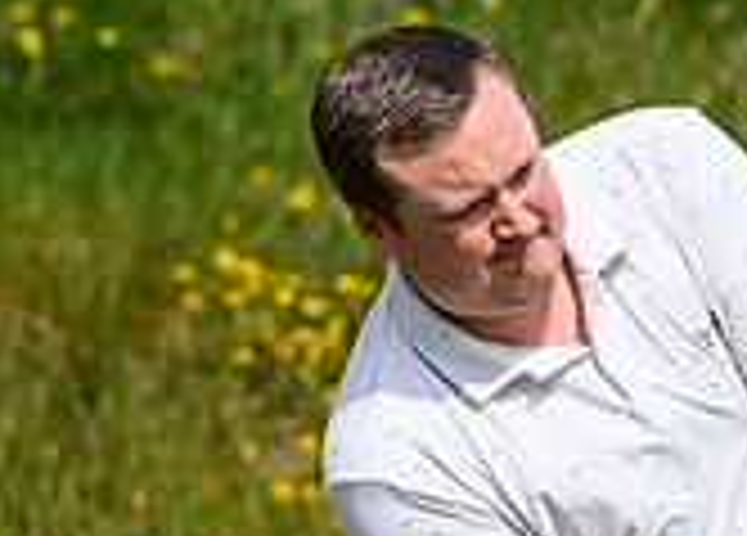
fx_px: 35983
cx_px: 980
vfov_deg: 0.9
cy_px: 246
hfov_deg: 1.2
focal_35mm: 1694
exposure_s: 1/6400
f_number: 4
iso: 500
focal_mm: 400
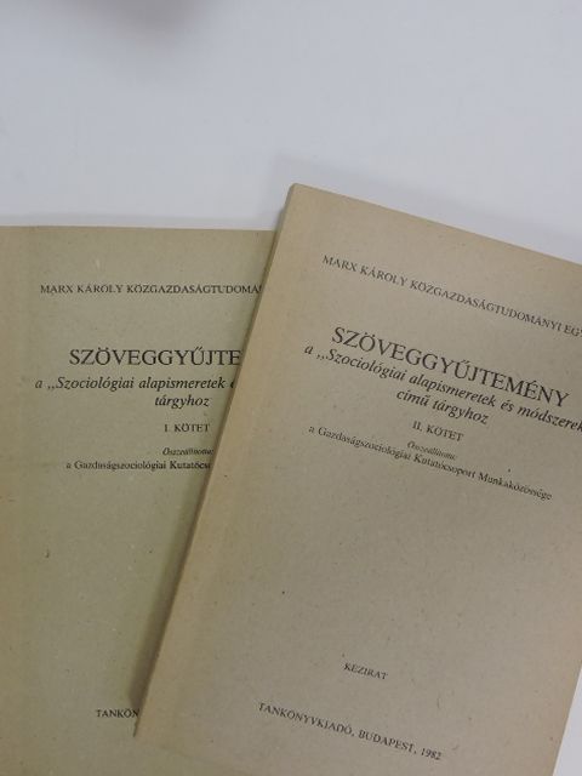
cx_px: 291
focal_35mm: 40
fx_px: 897
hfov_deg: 36.0
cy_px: 388
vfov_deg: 46.8
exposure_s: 1/30
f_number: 3.8
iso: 360
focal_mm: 7.2
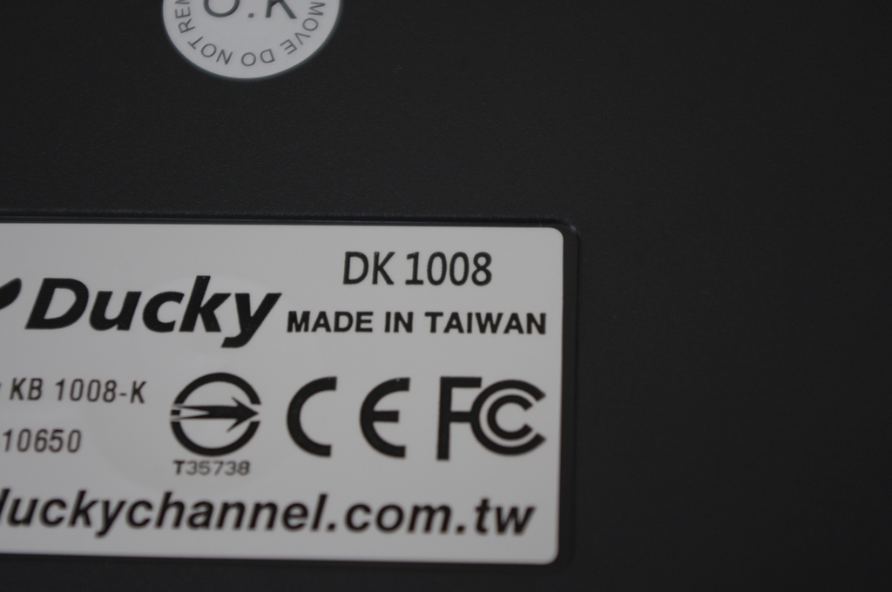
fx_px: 2029
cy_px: 296
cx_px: 446
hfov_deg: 24.8
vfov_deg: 16.6
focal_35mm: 82
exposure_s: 1/40
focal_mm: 55
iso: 200
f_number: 5.6
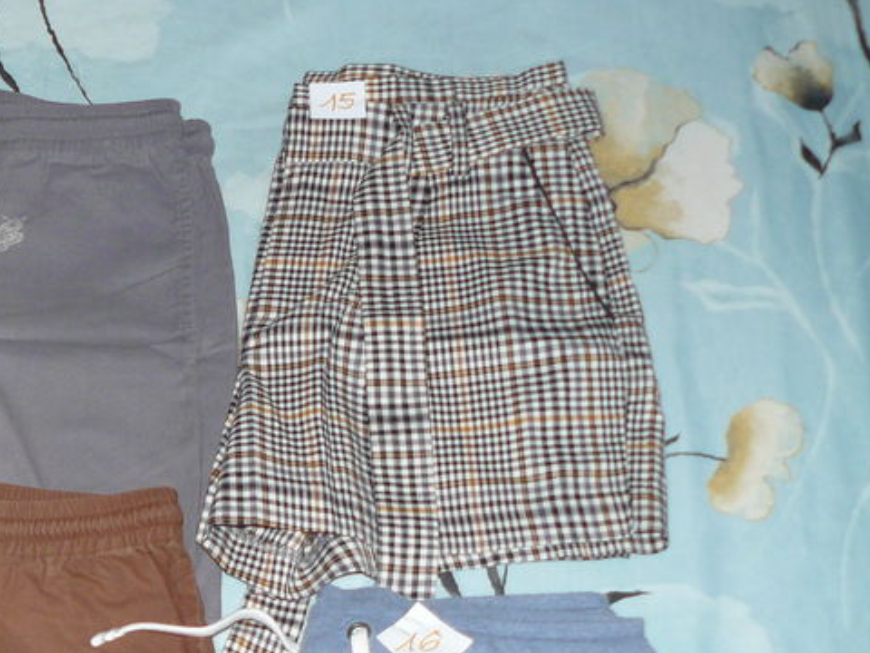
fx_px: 1885
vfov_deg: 19.3
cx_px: -16
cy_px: 588
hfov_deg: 24.7
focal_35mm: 75
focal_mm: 6
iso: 100
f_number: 2.8
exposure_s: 1/50
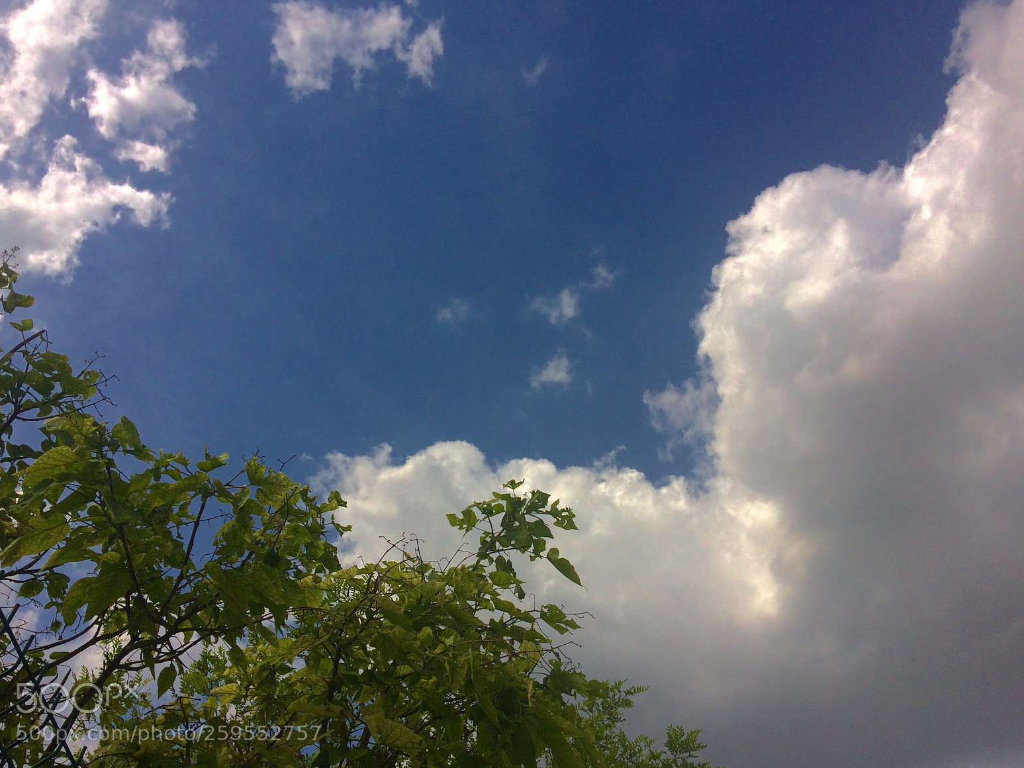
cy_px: 388
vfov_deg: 46.8
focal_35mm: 30
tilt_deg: +52.9
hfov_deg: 60.0
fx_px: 887
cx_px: 504
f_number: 2.2
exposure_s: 1/5882
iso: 32
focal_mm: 4.15
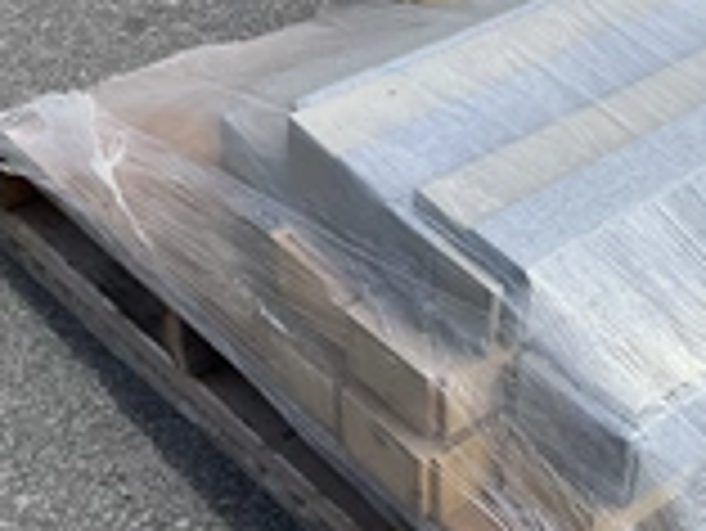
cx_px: 702
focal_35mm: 74
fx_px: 1510
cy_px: 266
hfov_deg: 25.1
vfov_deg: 19.9
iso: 25
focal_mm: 3
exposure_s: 1/2141
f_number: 1.8
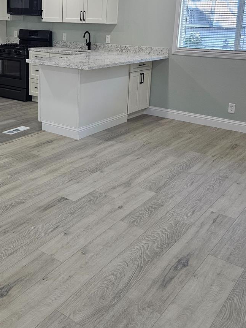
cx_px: 59
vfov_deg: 45.7
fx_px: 379
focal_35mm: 40
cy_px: 95
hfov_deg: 35.1
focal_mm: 6.3
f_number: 1.7
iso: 200
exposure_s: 1/180
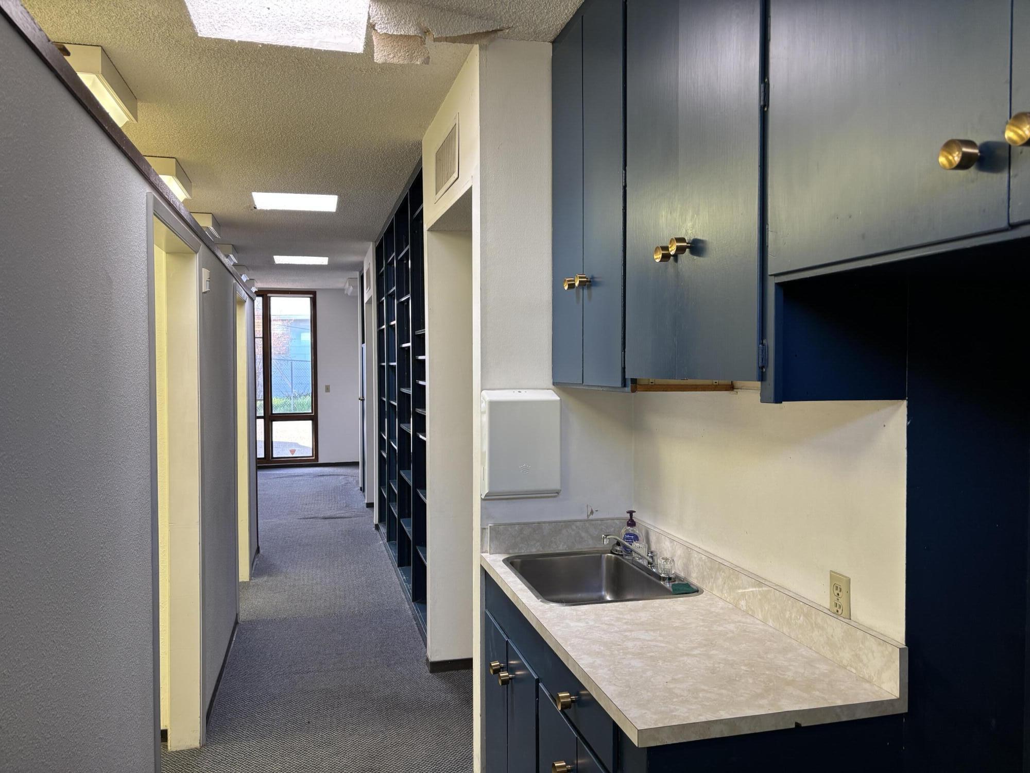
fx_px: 774
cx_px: 515
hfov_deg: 67.3
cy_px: 386
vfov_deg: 53.1
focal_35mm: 26
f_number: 1.6
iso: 100
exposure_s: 1/60
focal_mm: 5.96
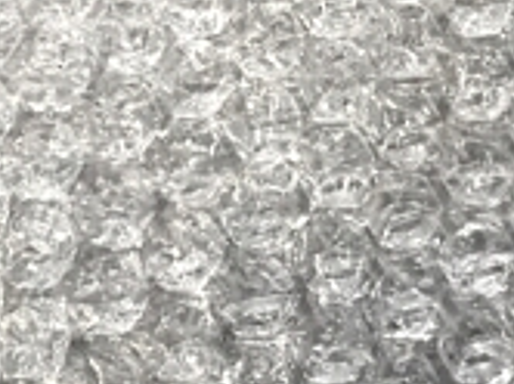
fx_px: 1601
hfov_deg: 18.0
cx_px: 433
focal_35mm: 108
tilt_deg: -75.8
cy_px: -189
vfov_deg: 13.0
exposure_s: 1/30
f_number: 1.8
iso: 25
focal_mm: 3.99
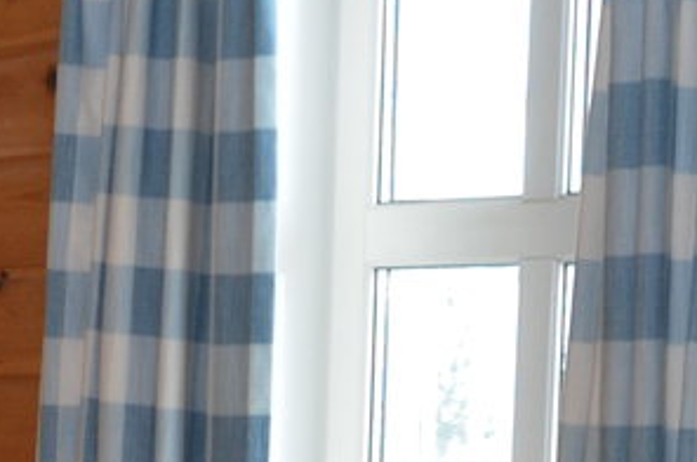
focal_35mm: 175
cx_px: -278
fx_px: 3381
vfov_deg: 7.4
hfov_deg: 11.4
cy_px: 1032
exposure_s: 1/60
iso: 400
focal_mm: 18
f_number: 5.6
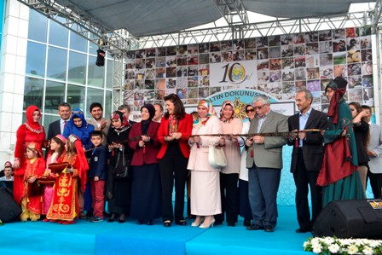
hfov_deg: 53.1
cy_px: 128
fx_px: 382
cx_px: 191
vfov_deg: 36.9
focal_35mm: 36
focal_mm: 24
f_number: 9
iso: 400
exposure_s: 1/100
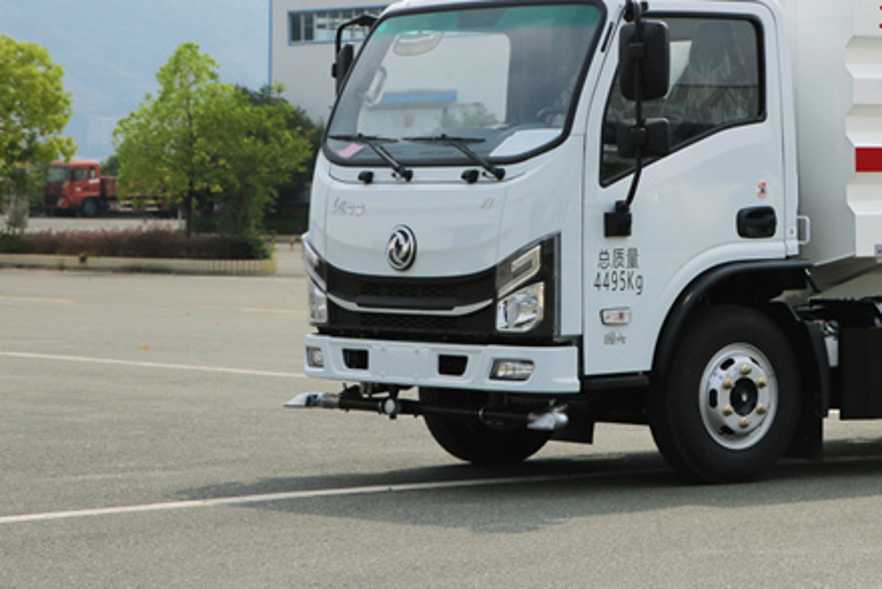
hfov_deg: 28.2
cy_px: 107
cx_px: 786
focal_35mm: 69
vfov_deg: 19.5
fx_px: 1692
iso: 100
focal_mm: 38
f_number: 3.2
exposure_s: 1/1000
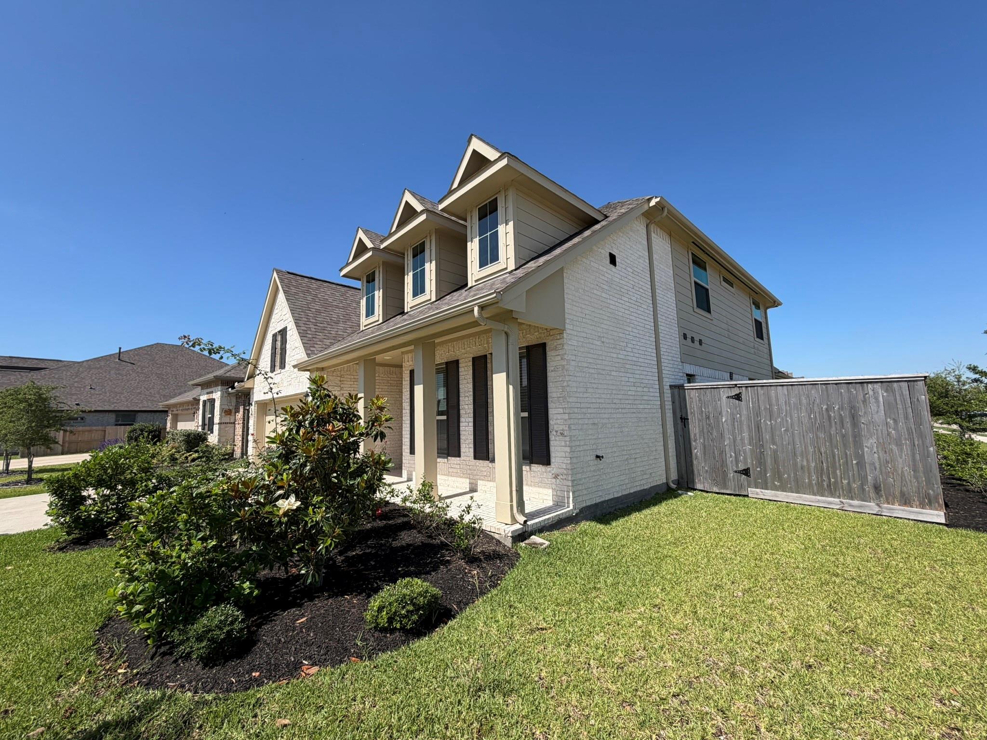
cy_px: 370
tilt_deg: +7.4
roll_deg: +1.4
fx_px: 399
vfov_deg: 85.7
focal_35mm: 14
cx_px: 494
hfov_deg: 102.1
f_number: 2.2
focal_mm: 2.22
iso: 25
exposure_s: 1/770
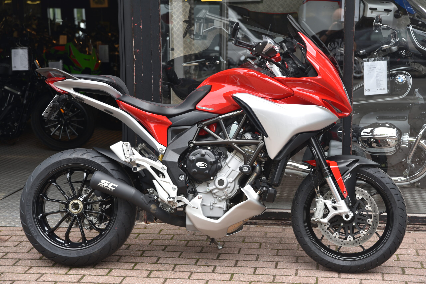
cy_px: 142
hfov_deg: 28.8
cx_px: 213
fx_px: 829
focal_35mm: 70
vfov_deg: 19.5
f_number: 4.5
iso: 100
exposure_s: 1/80
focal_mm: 70
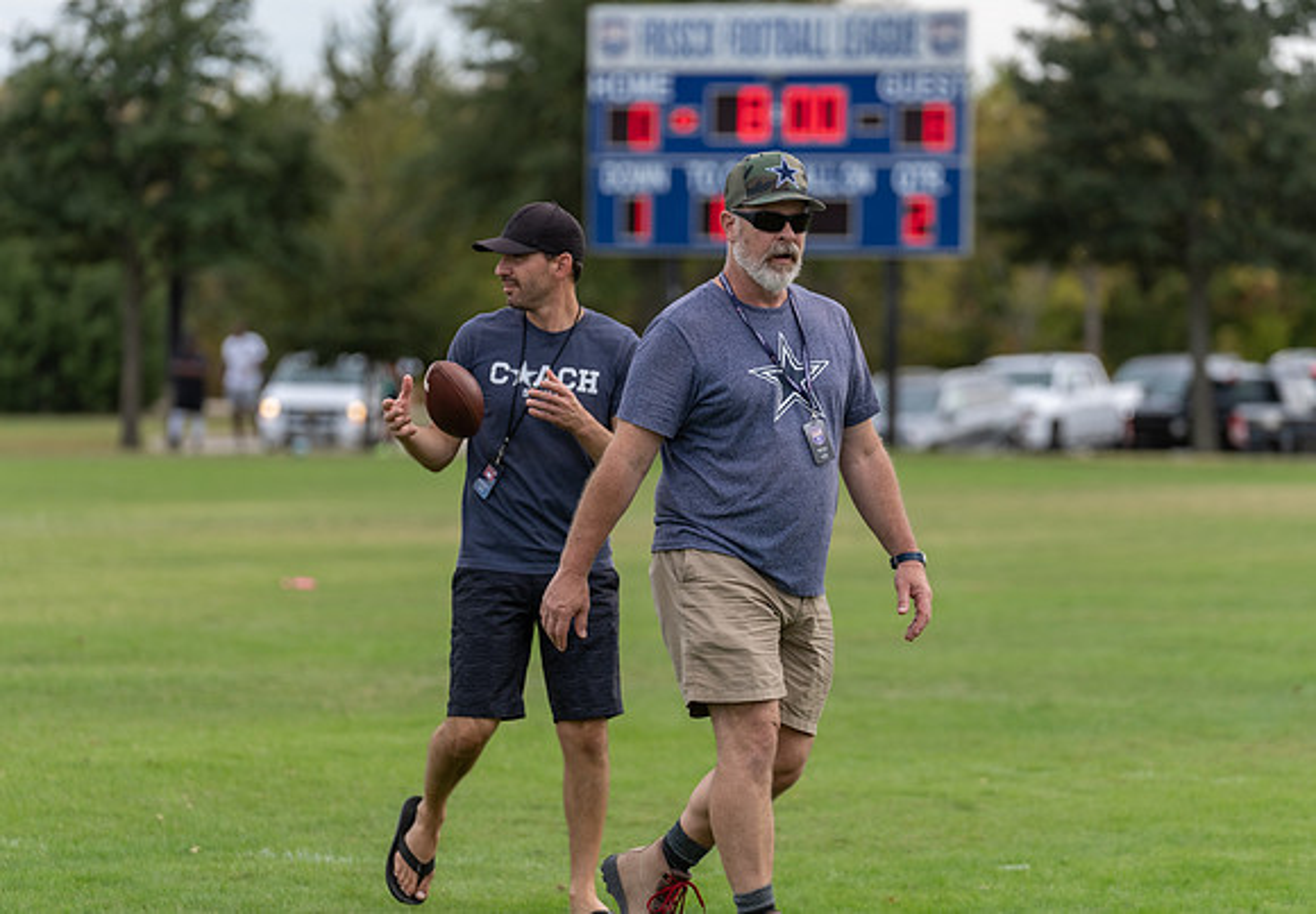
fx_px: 6972
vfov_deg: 7.5
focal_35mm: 188
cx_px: 609
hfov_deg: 10.8
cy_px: 441
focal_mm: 171
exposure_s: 1/1250
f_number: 3.5
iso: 200
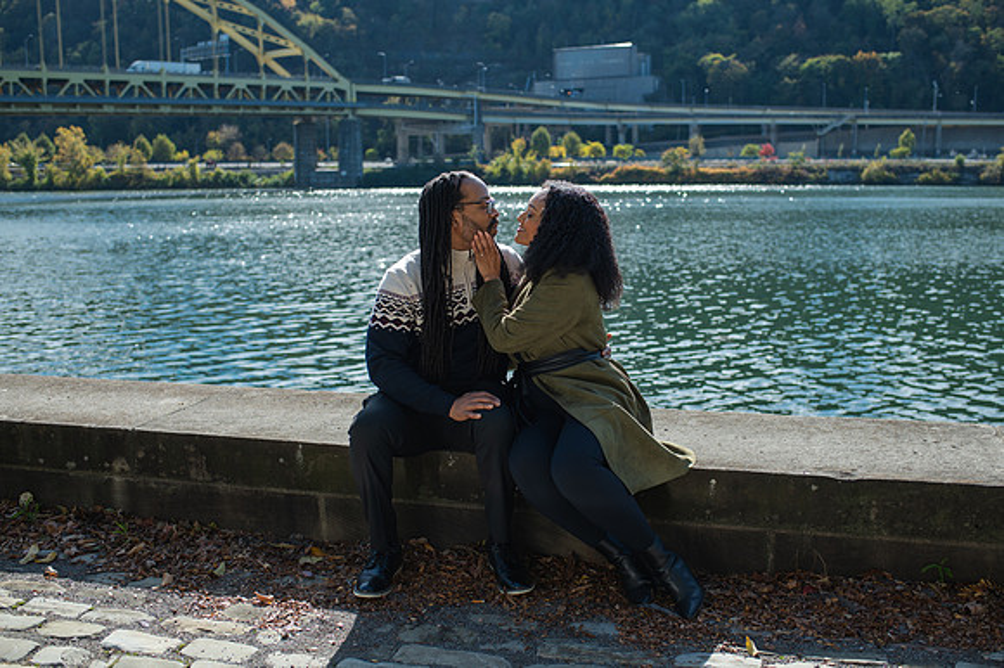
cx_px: 525
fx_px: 1068
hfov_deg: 50.3
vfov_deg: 34.7
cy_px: 334
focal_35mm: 38
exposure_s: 1/800
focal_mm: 35
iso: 140
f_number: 3.2
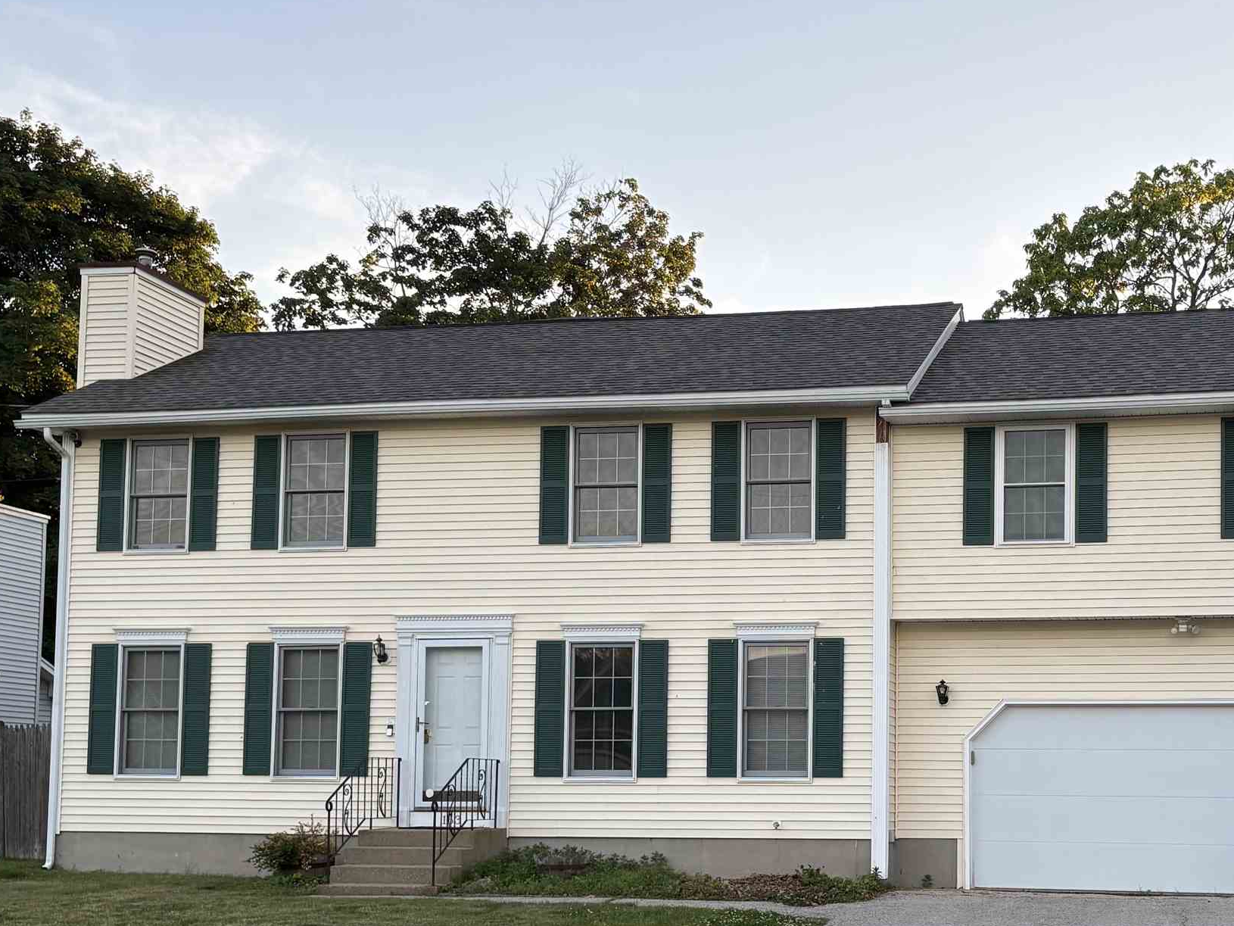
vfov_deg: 29.3
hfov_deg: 38.2
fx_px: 1747
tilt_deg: +3.8
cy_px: 669
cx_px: 875
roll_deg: -0.8
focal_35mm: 49
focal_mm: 5.96
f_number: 1.6
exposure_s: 1/388
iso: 50
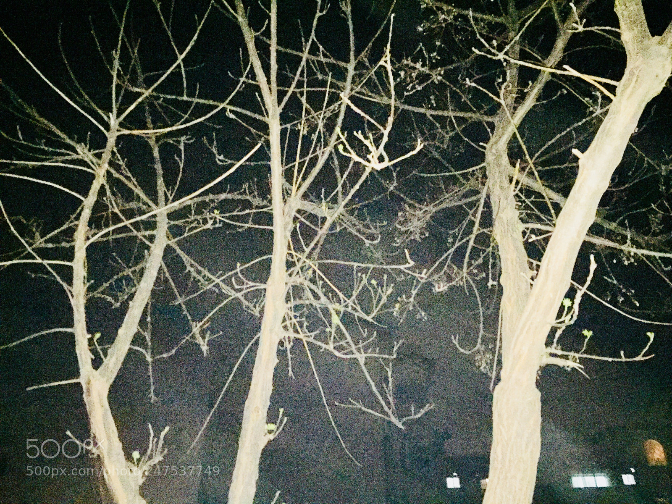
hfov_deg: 61.7
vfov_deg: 48.2
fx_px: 563
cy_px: 252
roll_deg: -0.6
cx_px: 336
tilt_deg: +30.5
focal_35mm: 29
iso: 2000
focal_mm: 4.15
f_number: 2.2
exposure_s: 1/17
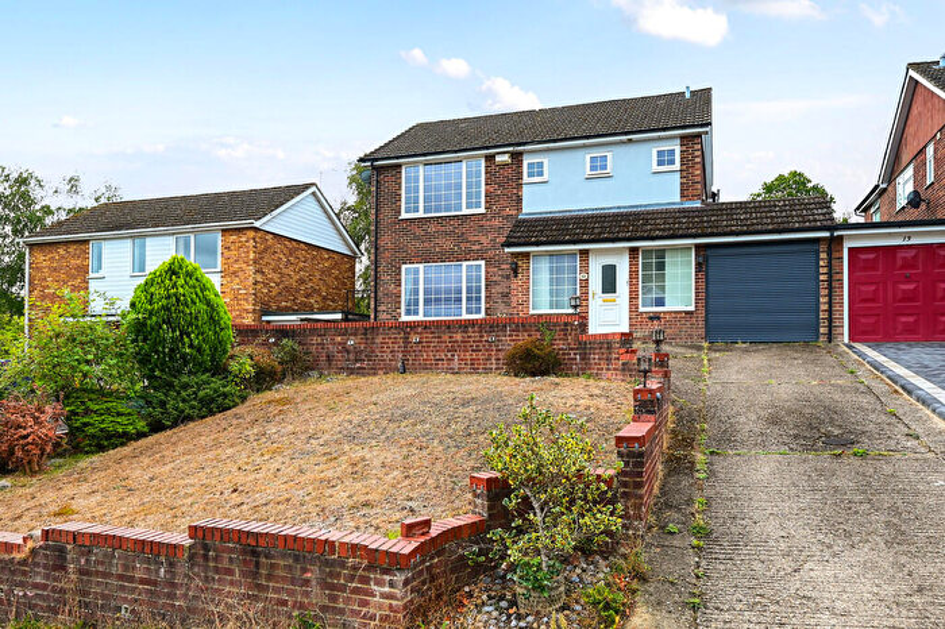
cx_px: 472
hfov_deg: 73.8
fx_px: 630
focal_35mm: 24
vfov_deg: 53.1
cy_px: 314
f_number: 5.6
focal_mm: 24
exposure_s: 1/640
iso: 400
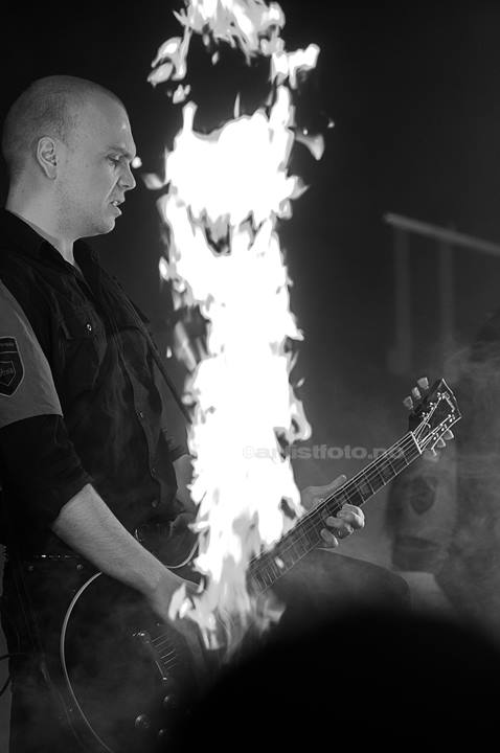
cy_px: 376
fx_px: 2883
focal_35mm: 138
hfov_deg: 9.9
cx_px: 250
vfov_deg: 14.9
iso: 1250
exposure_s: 1/250
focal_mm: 92
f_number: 2.8
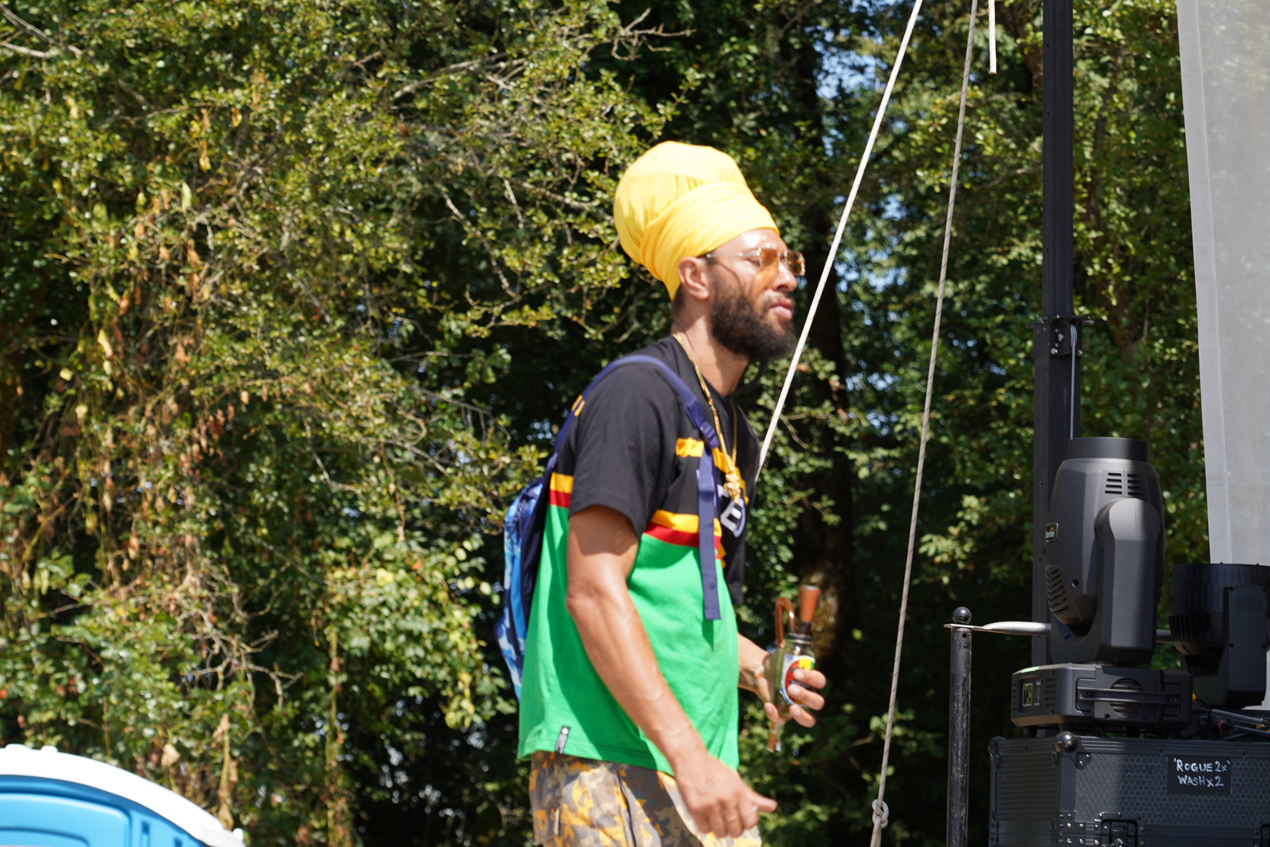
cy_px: 424
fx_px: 3704
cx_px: 635
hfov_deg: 19.5
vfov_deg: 13.0
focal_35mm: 105
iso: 100
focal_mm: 105
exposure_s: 1/200
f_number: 6.3
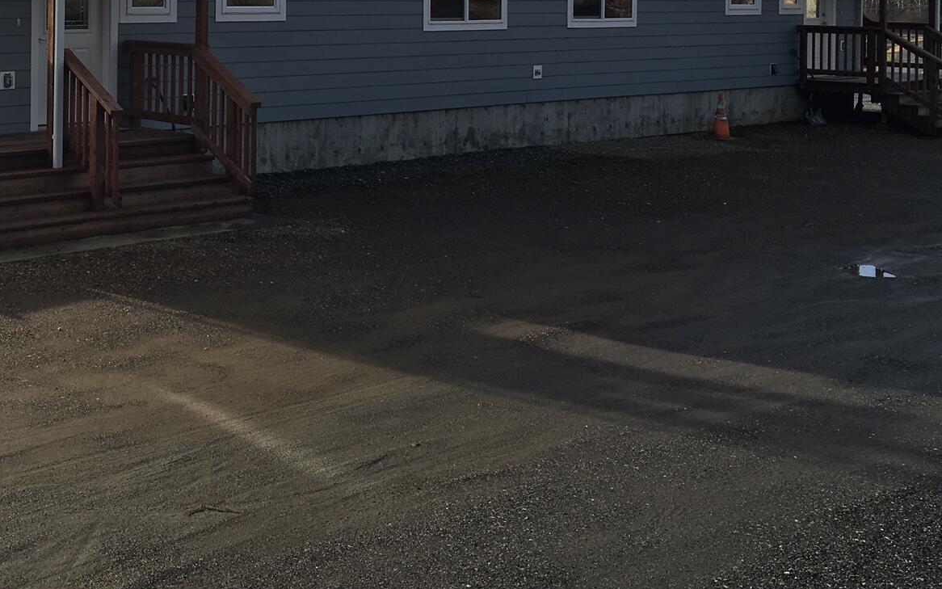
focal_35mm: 54
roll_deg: -0.8
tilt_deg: -1.6
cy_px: 31
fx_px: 1386
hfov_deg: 36.5
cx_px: 219
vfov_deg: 23.2
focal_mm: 4.15
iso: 25
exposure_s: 1/974
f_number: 2.2
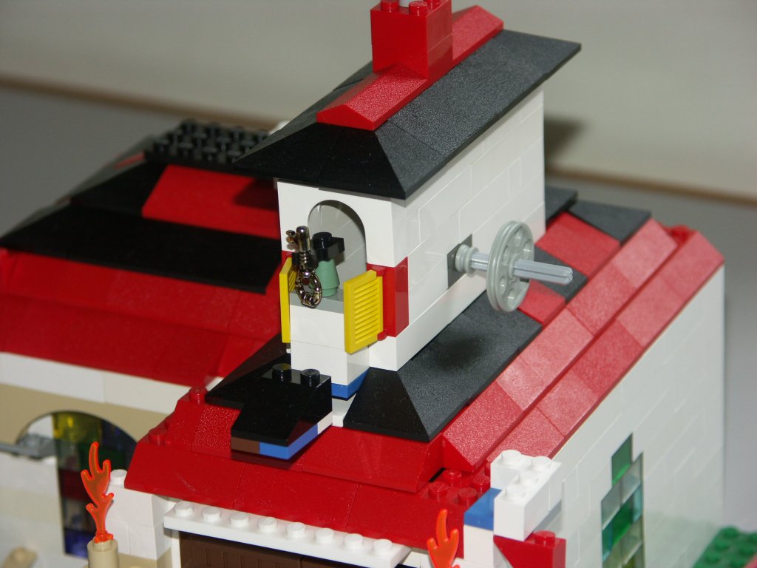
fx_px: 3040
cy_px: 284
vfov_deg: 10.7
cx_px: 378
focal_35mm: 139
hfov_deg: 14.2
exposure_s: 1/125
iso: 100
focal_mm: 35.38
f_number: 3.2
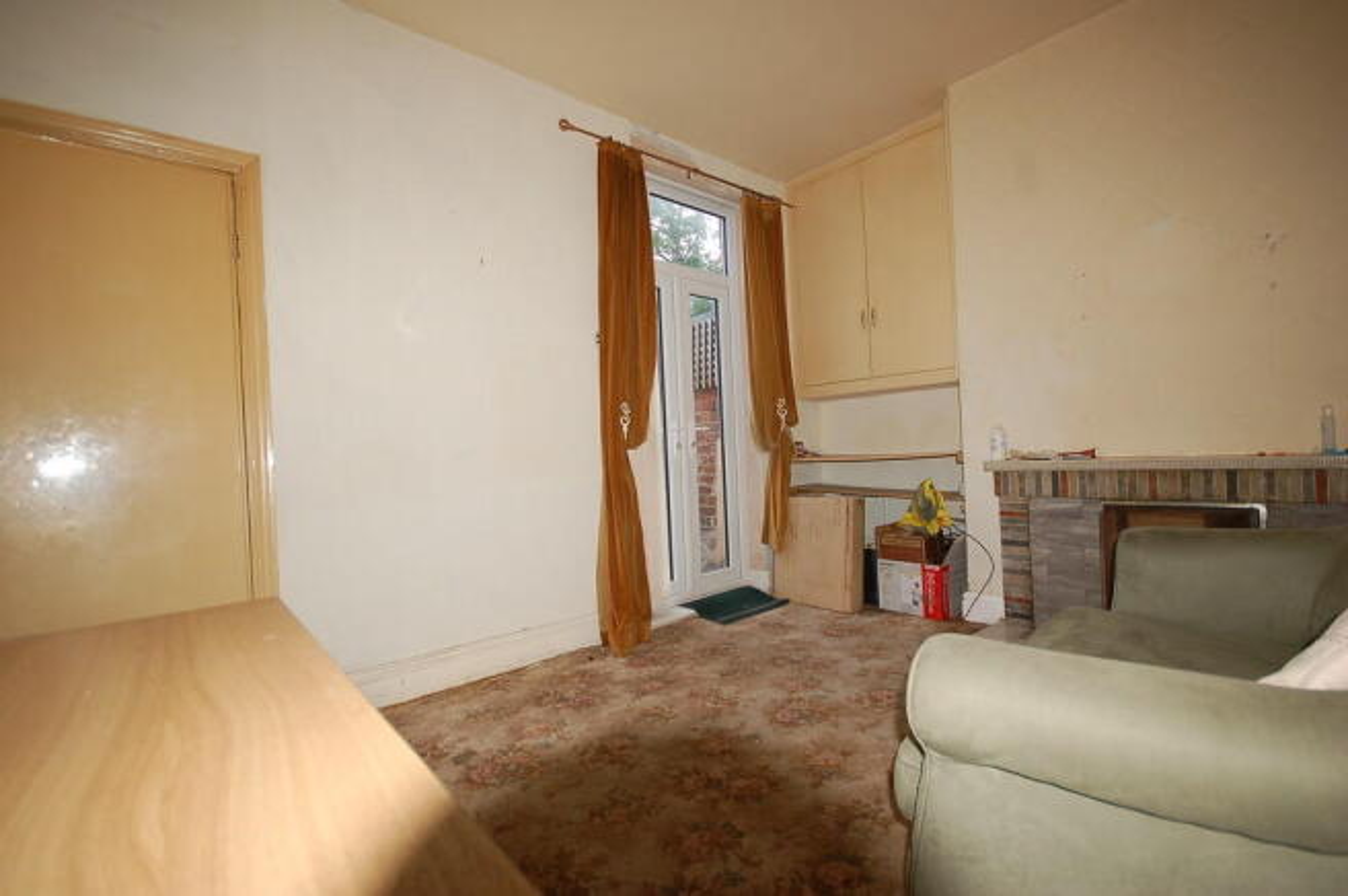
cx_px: 674
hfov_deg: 100.4
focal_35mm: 15
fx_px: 561
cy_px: 448
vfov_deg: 77.2
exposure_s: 1/60
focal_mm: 10
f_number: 4
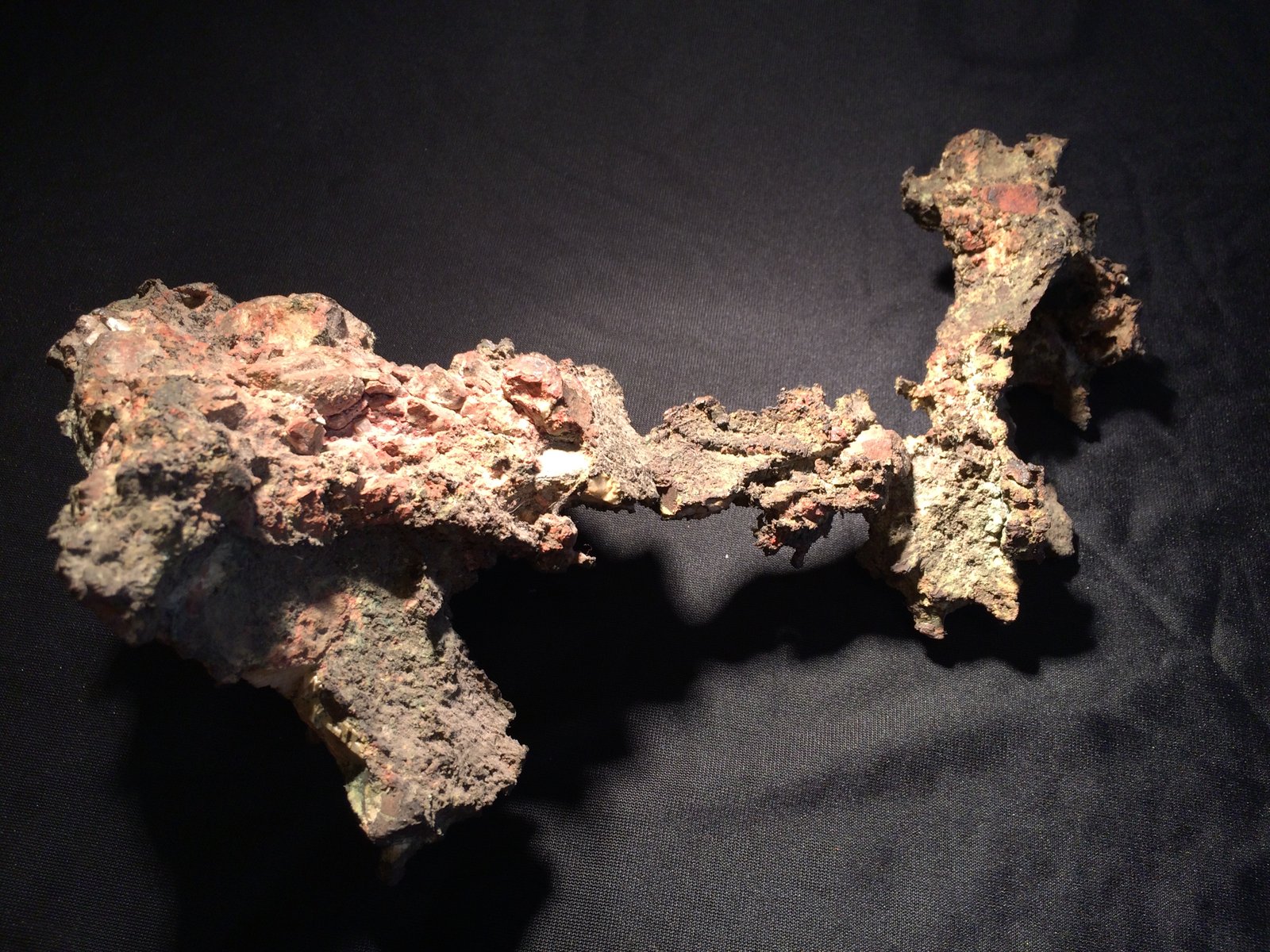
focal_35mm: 29
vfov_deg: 48.2
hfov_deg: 61.7
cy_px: 476
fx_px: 1064
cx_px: 635
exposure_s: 1/30
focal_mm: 4.15
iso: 32
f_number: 2.2
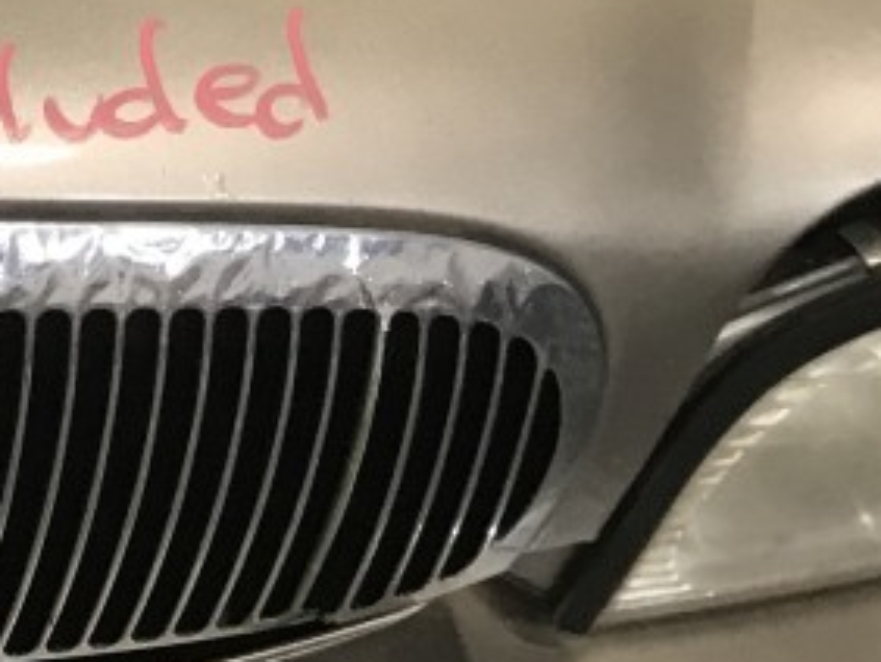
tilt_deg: -30.7
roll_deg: +0.9
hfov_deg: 13.7
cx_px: -747
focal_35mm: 127
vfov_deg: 11.1
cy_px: -440
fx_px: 3235
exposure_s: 1/20
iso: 40
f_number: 1.8
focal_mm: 3.99
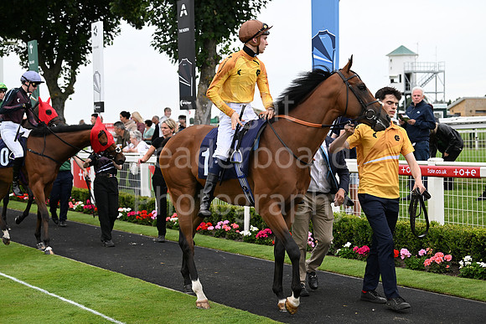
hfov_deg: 28.8
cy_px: 162
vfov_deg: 19.5
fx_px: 945
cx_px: 243
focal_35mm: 70
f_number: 4.5
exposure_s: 1/640
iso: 800
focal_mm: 70
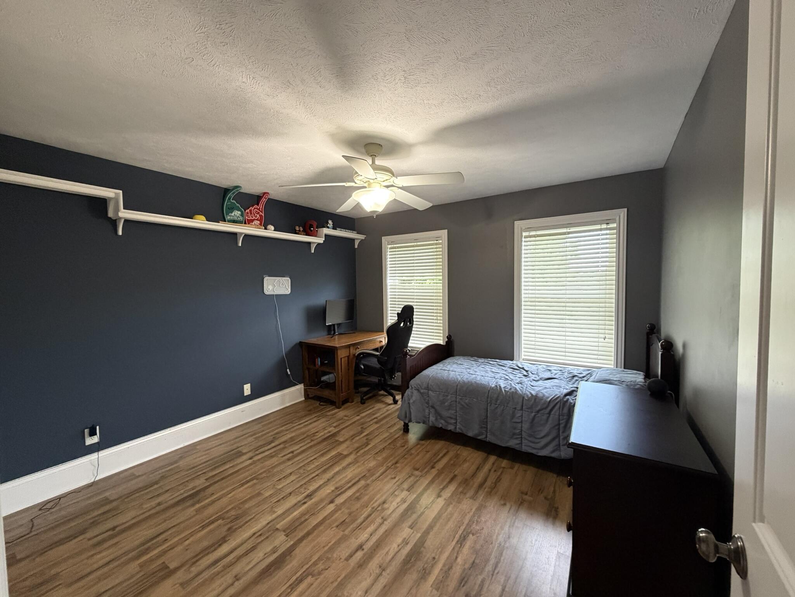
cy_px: 298
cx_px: 398
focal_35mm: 14
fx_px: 322
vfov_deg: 85.7
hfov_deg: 102.1
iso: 400
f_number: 2.2
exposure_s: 1/60
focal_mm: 2.22
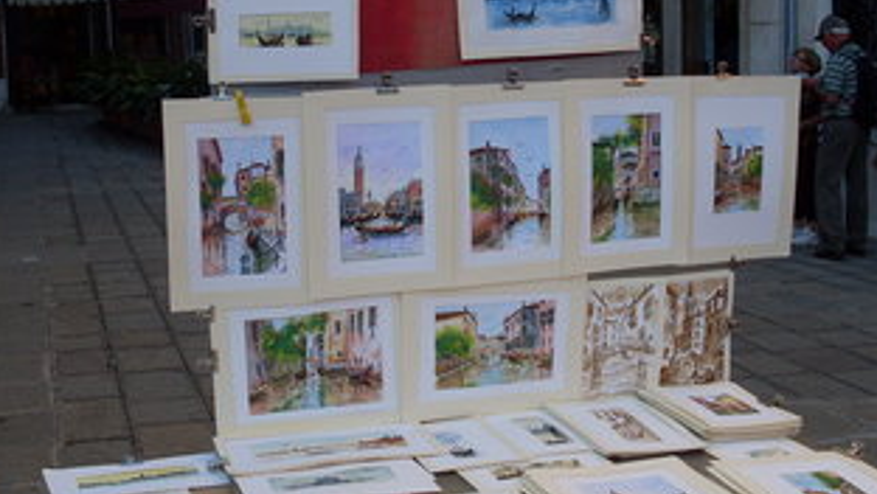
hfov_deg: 39.1
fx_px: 1233
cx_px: 413
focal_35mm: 53
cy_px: 185
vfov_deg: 22.6
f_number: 2.8
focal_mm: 6.3
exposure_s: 1/500
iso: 80
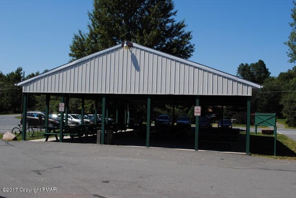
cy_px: 99
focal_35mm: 42
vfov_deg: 32.0
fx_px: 346
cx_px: 148
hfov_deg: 46.3
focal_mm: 28
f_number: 9
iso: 100
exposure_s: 1/320
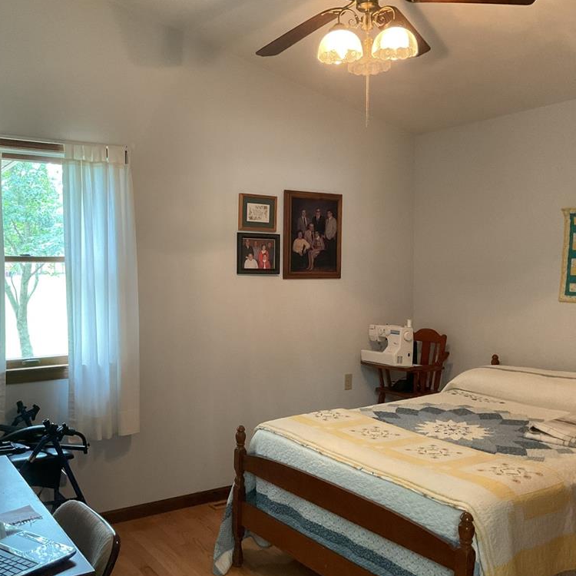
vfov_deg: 47.2
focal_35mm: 35
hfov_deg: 47.2
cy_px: 292
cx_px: 263
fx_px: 659
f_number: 1.8
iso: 200
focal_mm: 3
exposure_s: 1/60
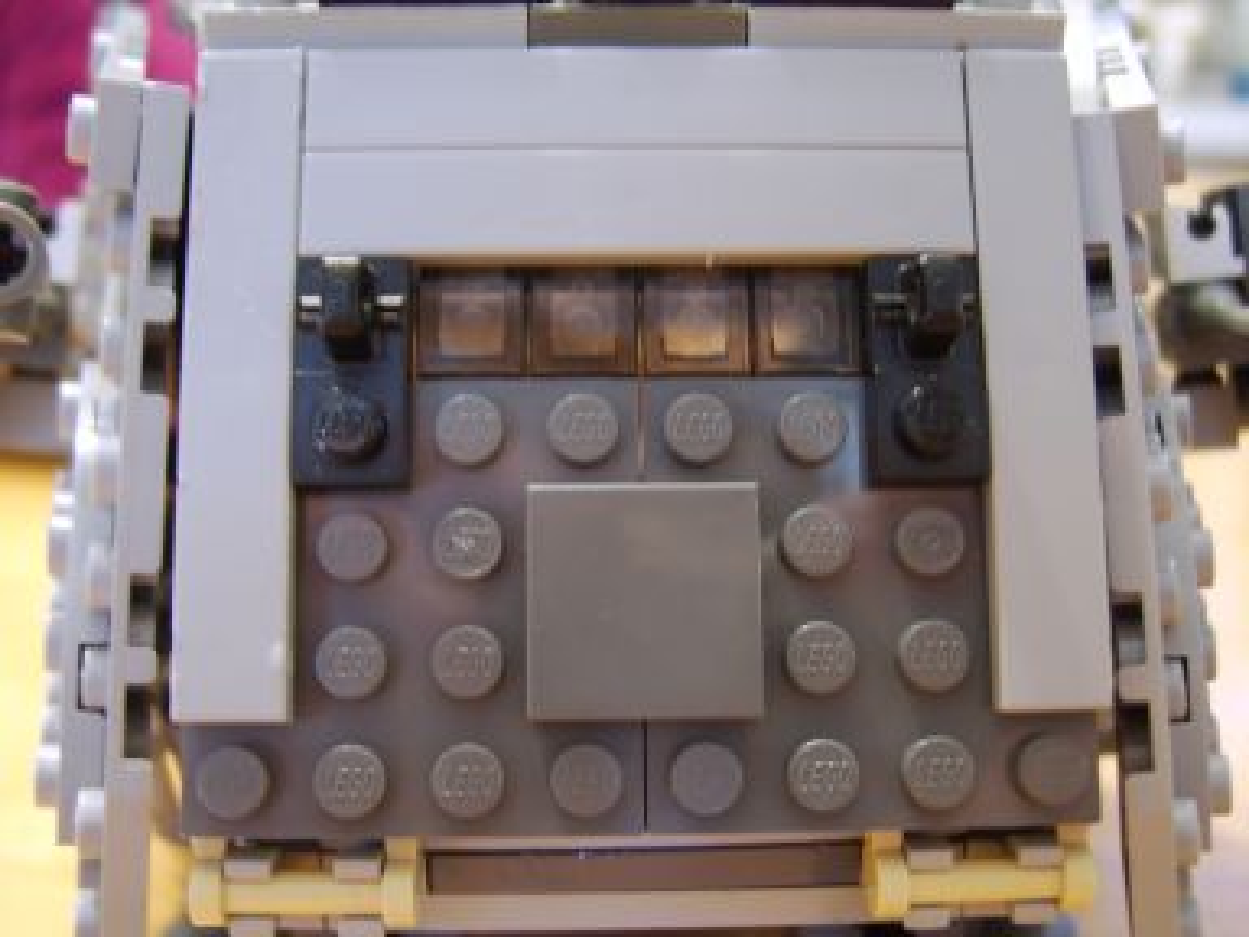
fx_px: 1119
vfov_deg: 45.4
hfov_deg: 58.4
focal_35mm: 31
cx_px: 624
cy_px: 468
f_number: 2.7
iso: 71
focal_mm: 8.13
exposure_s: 1
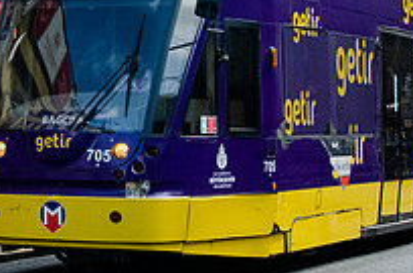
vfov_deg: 9.4
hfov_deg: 14.1
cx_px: 80
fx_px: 1660
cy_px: 138
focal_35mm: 145
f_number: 11
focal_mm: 28
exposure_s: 1/500
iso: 1600
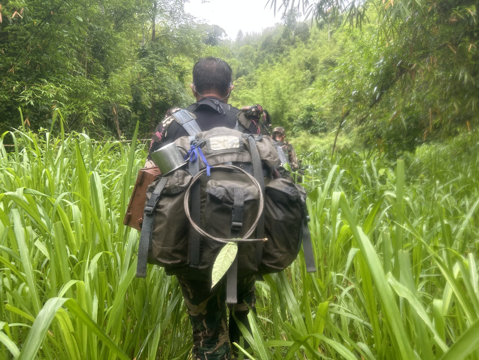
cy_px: 180
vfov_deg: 53.1
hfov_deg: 67.3
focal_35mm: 26
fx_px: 360
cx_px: 240
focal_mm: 5.7
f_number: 1.5
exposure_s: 1/337
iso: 50
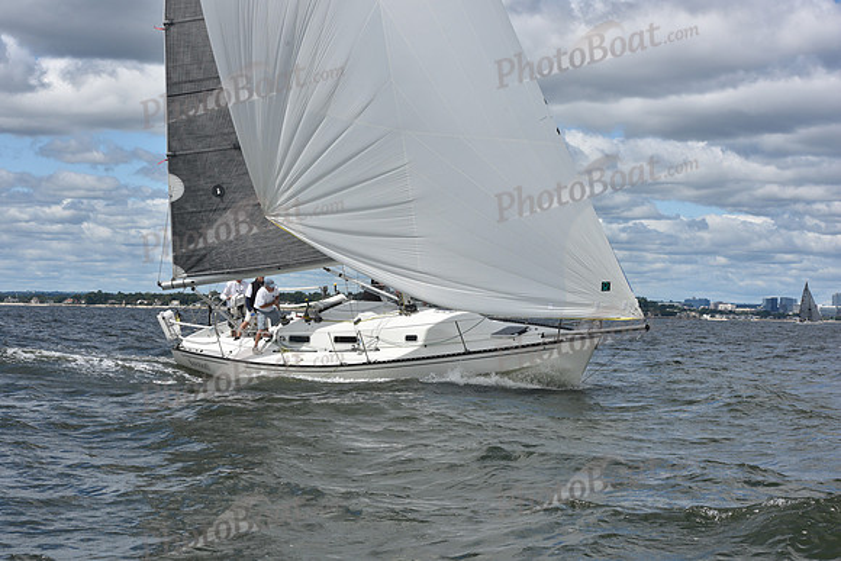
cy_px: 280
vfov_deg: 19.5
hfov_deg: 28.8
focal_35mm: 70
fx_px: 1636
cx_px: 420
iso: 250
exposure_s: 1/800
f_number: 10
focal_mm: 70
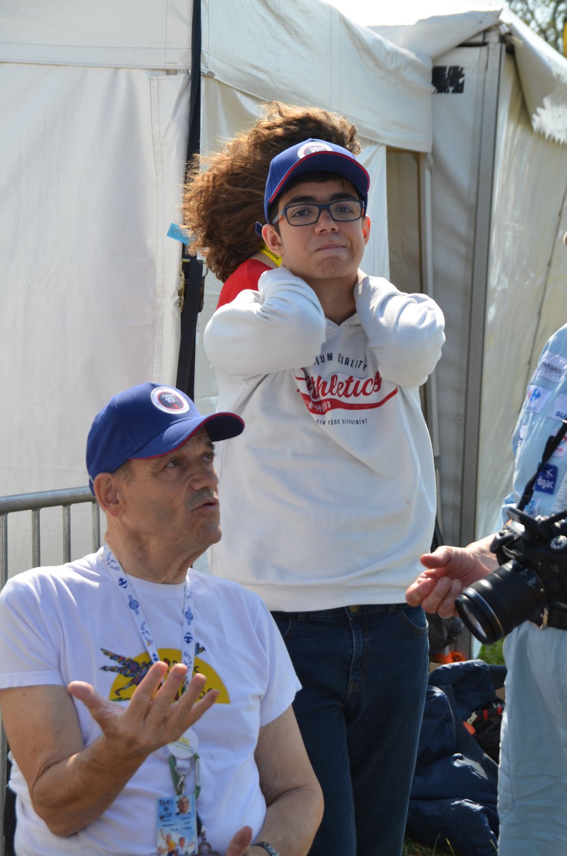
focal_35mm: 90
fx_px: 2136
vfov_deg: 22.7
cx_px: 284
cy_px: 428
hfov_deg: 15.1
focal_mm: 60
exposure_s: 1/640
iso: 200
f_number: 6.3
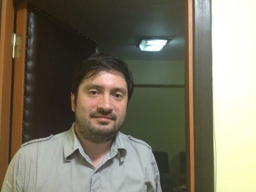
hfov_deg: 52.6
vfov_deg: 40.7
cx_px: 128
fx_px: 259
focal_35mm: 35
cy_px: 96
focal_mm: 4.28
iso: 400
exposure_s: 1/17
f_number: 2.4
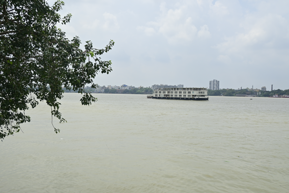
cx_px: 144
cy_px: 96
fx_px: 289
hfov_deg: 53.1
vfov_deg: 36.9
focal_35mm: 36
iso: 100
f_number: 4.2
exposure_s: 1/1600
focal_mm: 24
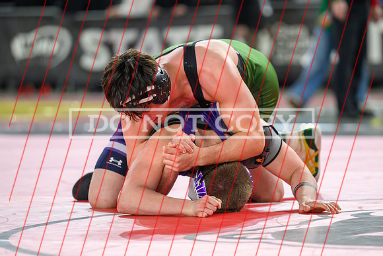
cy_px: 126
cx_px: 210
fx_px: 2313
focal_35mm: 217
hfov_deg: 9.5
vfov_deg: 6.3
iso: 2500
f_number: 2.8
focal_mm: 165
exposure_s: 1/800
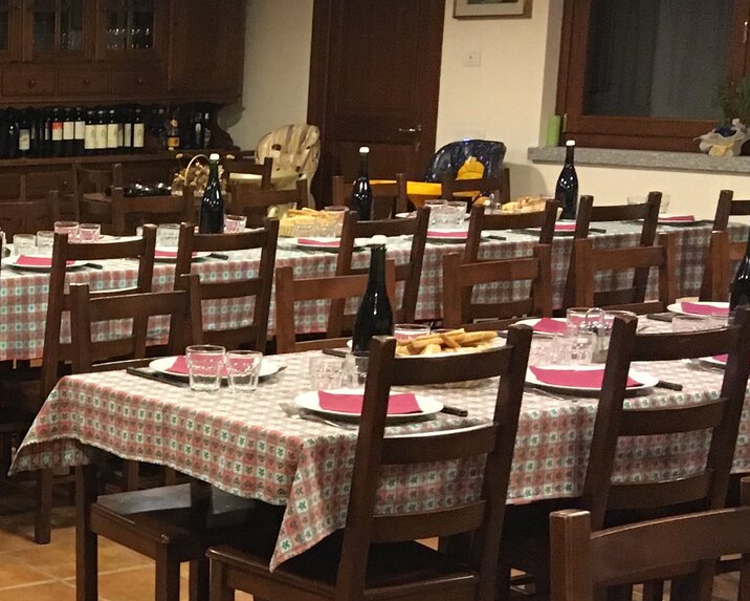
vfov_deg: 18.9
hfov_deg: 22.0
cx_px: -126
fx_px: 1798
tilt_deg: -13.3
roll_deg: +1.7
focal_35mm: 81
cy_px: 422
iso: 200
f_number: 2.2
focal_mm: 4.15
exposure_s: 1/17
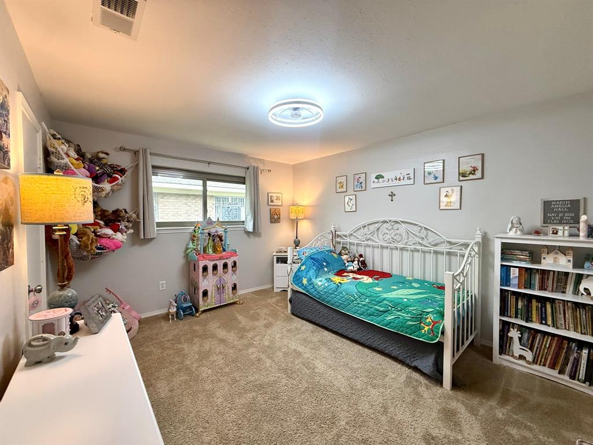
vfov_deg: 85.7
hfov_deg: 102.1
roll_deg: +0.1
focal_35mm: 14
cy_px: 222
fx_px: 240
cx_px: 296
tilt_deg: -0.5
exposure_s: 1/120
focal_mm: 2.22
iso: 320
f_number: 2.2
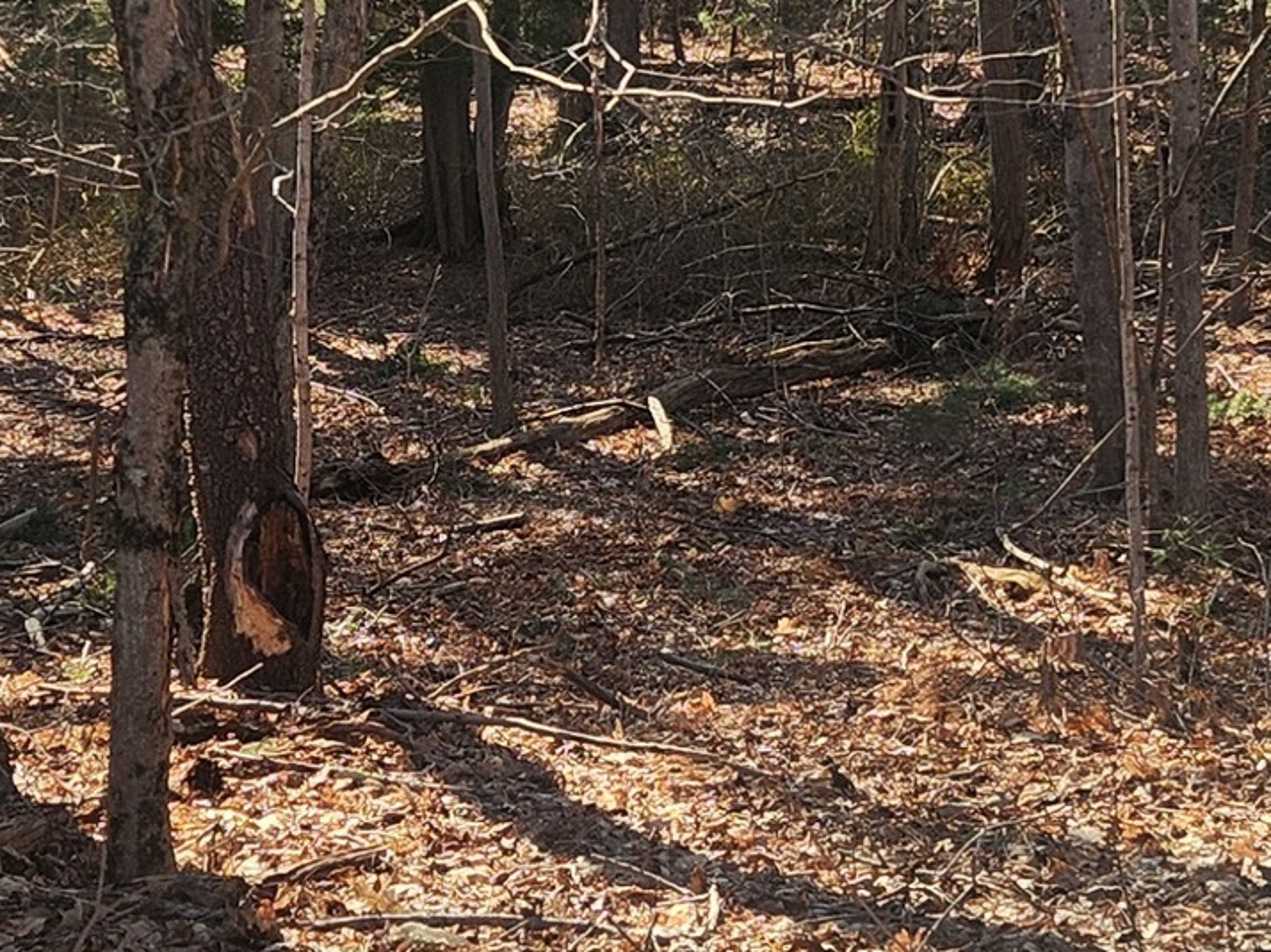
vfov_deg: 14.8
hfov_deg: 19.7
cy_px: 199
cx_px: 979
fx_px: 3634
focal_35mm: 99
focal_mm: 5.4
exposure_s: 1/302
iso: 20
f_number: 1.8
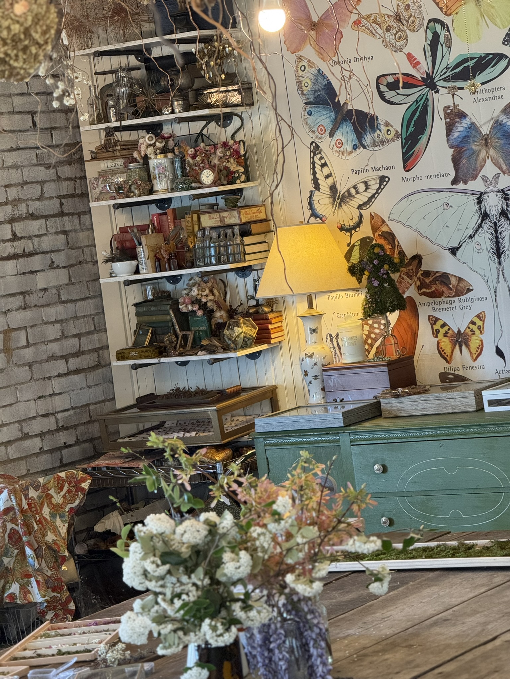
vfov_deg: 16.4
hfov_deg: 12.3
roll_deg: +7.5
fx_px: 2357
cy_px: 340
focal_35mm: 120
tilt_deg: -4.0
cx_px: 255
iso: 500
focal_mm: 15.66
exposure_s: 1/120
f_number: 2.8
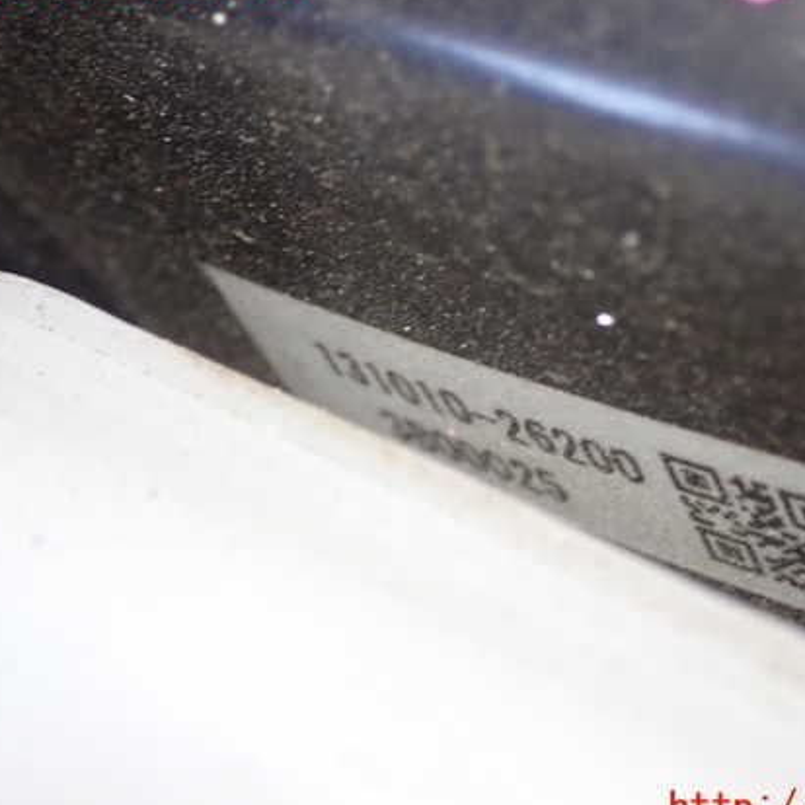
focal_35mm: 86
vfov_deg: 20.2
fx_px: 2263
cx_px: 524
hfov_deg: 20.1
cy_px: 396
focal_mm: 11.88
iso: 800
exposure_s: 1/60
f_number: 3.8
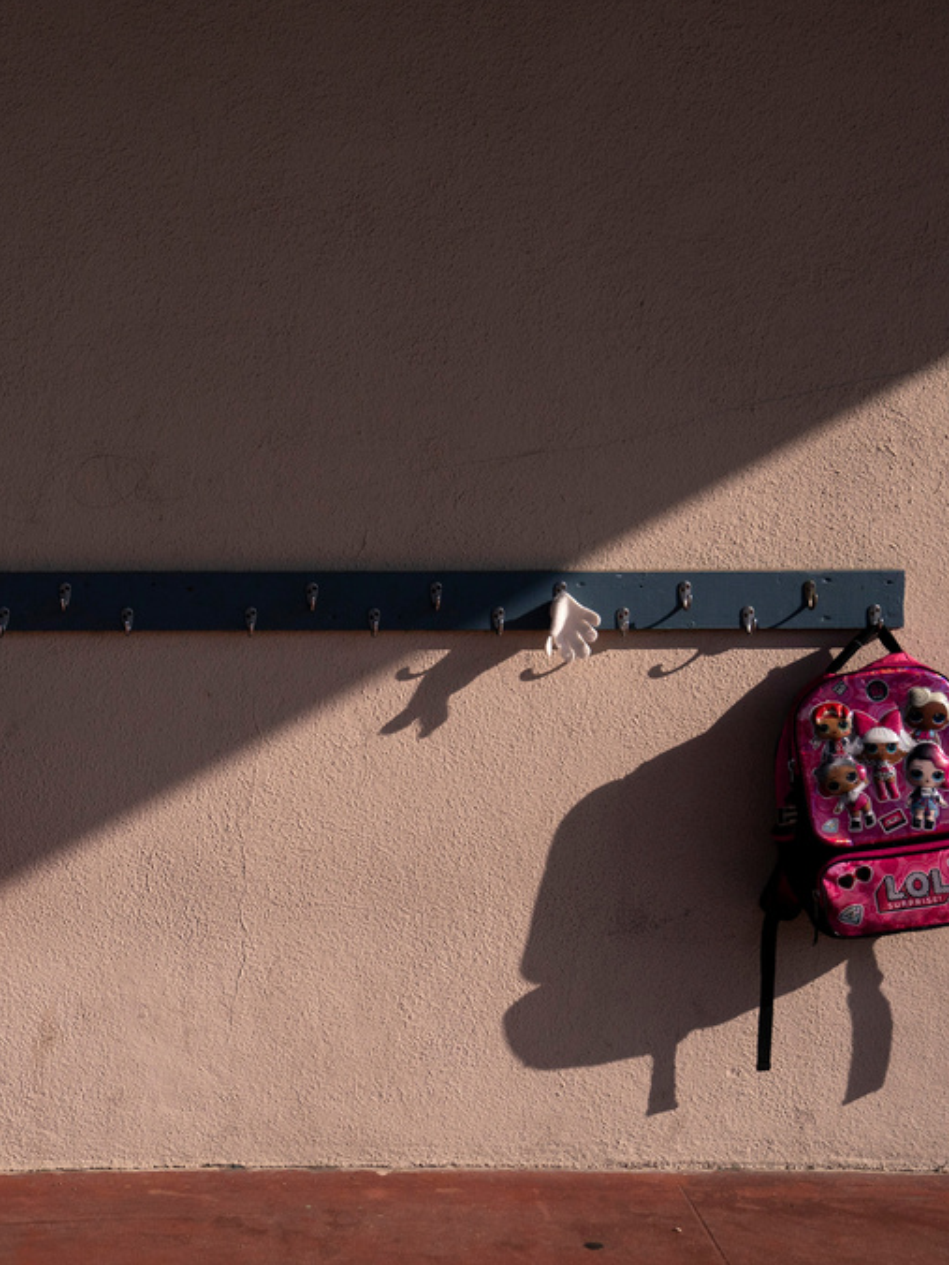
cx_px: 236
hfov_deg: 21.7
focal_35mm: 67
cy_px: 631
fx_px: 2449
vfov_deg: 29.0
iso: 1000
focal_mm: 46
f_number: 2.8
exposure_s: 1/32000
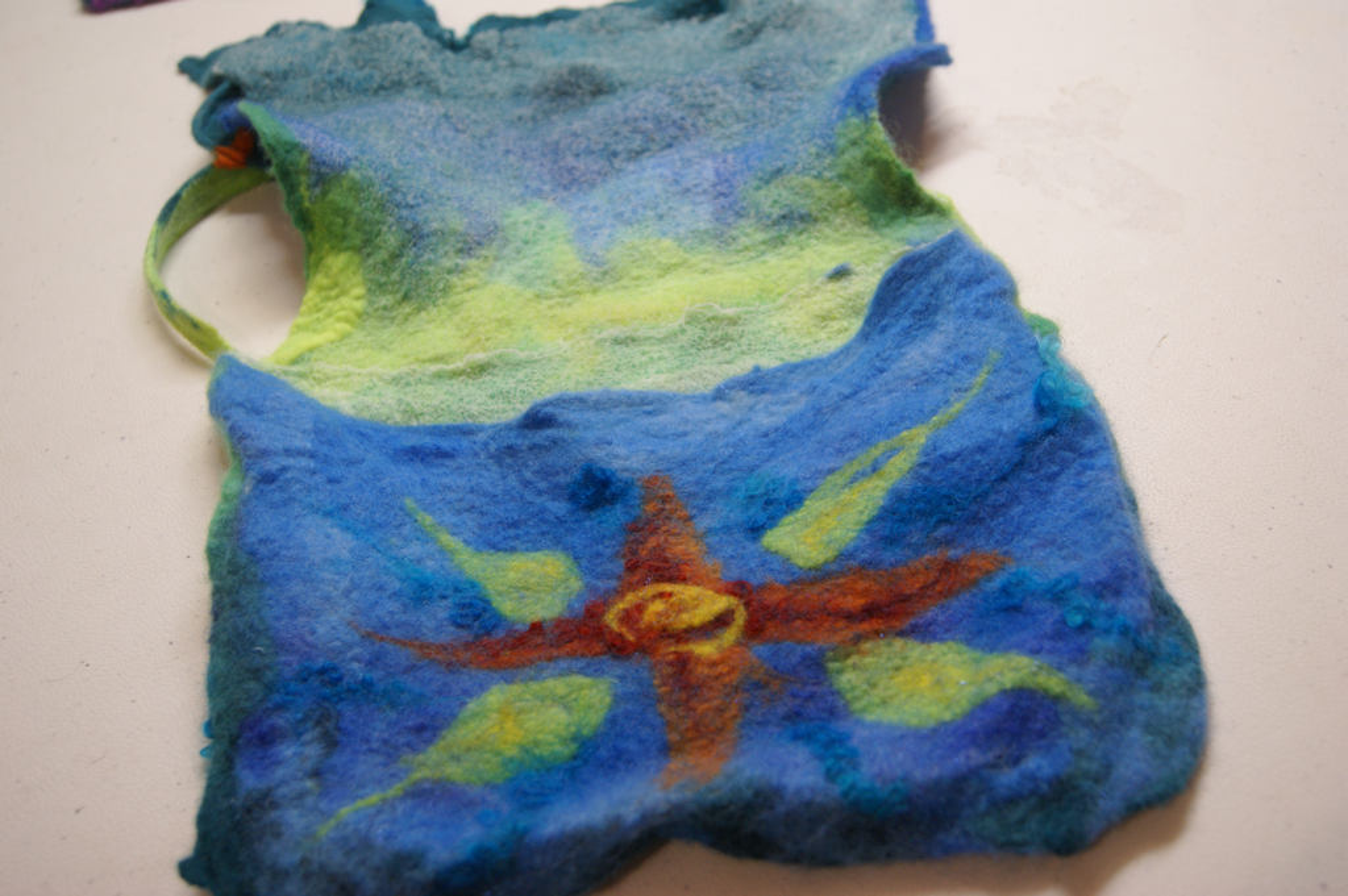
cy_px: 448
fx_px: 1459
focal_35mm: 39
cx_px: 674
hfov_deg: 49.6
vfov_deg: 34.2
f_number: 4
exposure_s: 1/30
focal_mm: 26
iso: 400
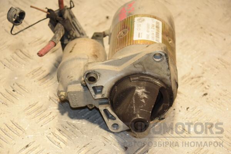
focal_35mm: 112
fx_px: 722
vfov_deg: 12.2
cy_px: 77
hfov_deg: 18.2
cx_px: 116
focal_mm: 75
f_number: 5.3
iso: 800
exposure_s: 1/200
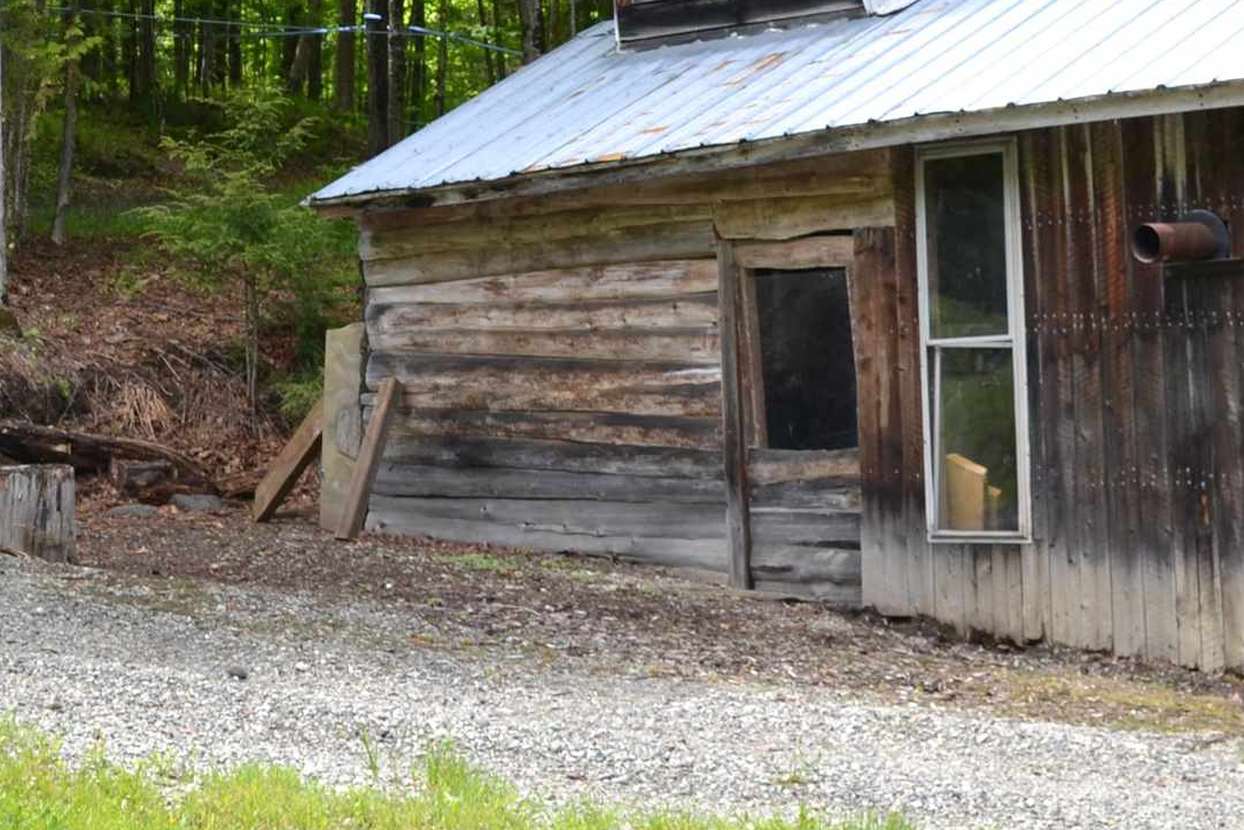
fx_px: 2937
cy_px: -69
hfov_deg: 23.9
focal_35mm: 85
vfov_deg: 15.7
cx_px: 552
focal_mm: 20
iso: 100
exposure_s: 1/160
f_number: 4
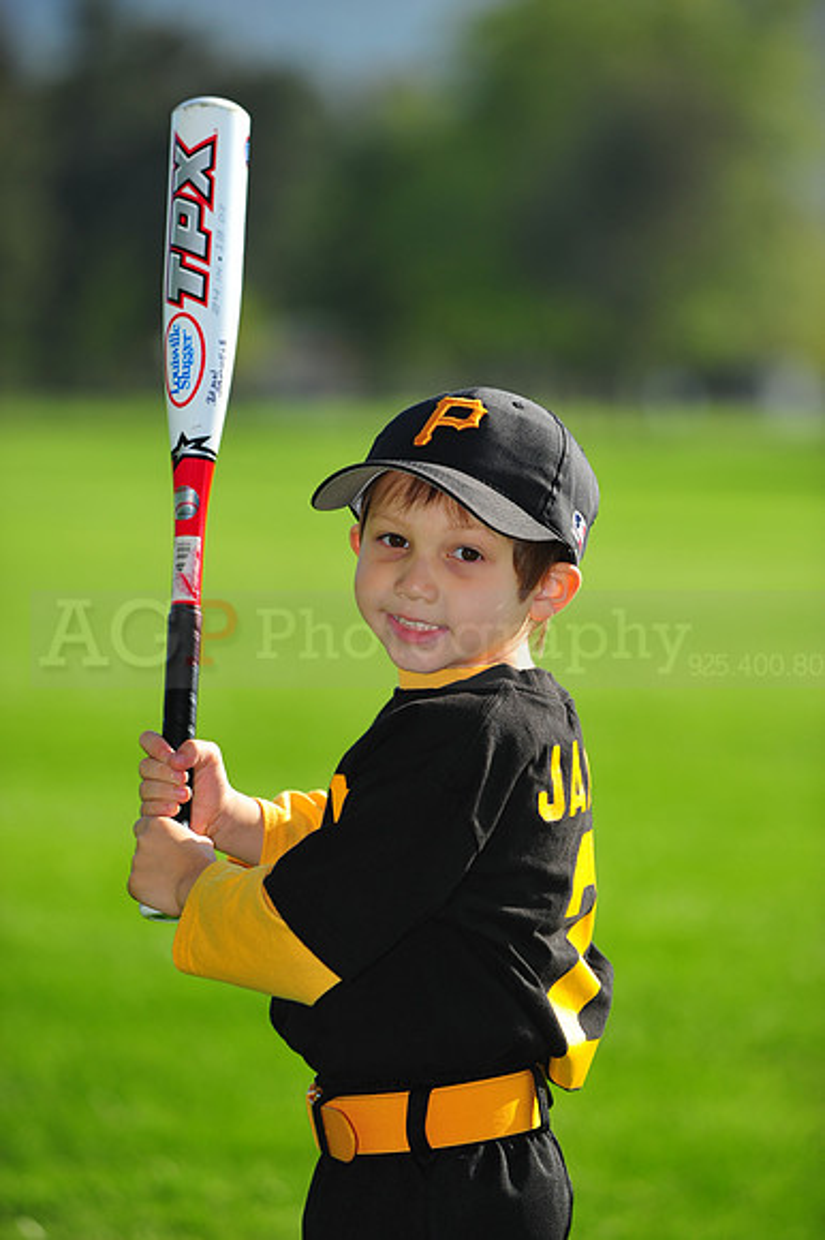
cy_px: 620
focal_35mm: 200
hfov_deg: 6.9
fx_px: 6883
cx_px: 412
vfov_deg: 10.3
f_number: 4
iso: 200
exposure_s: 1/1250
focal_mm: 200
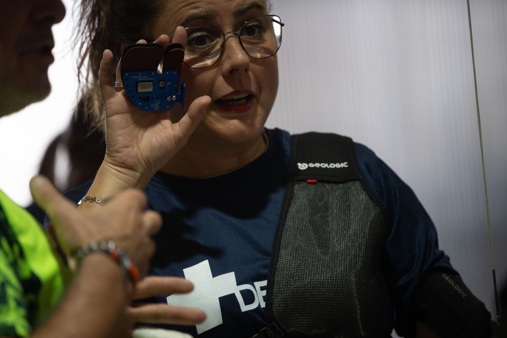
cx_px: 254
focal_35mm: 300
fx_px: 4224
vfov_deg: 4.6
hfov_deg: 6.9
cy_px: 169
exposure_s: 1/250
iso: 1000
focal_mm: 300
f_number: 4
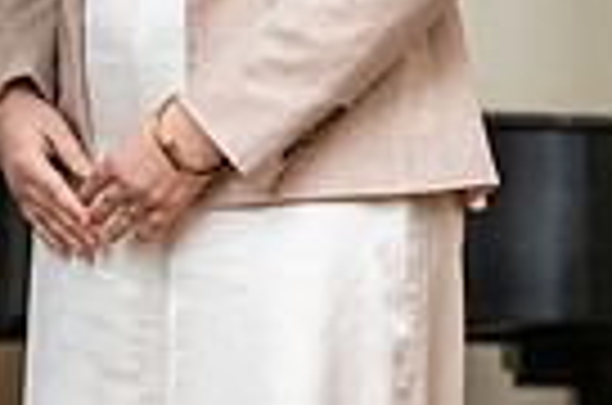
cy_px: -434
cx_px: 76
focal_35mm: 368
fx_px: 6241
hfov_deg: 5.6
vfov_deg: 3.7
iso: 1600
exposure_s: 1/200
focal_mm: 86
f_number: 4.5
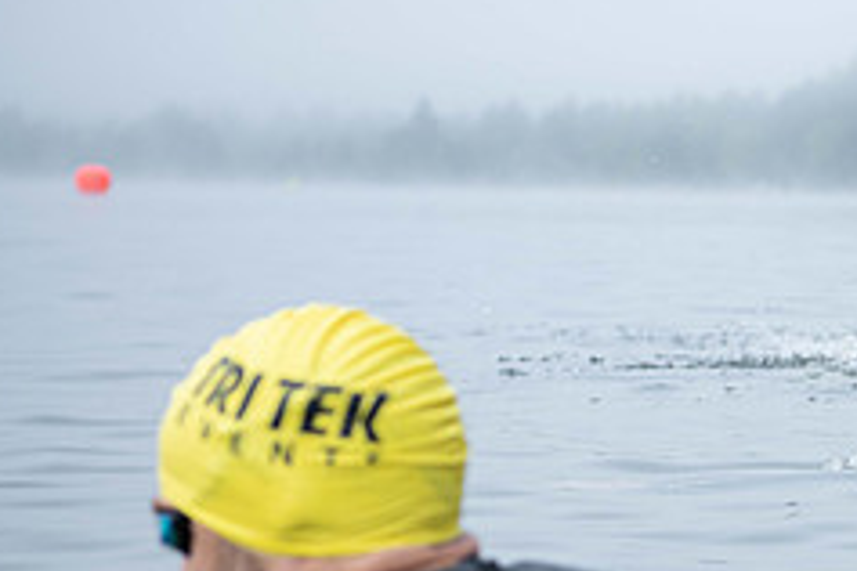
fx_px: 3618
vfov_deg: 9.0
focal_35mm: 152
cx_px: 1023
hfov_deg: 13.2
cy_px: 558
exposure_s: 1/640
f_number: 4
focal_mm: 62
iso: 320
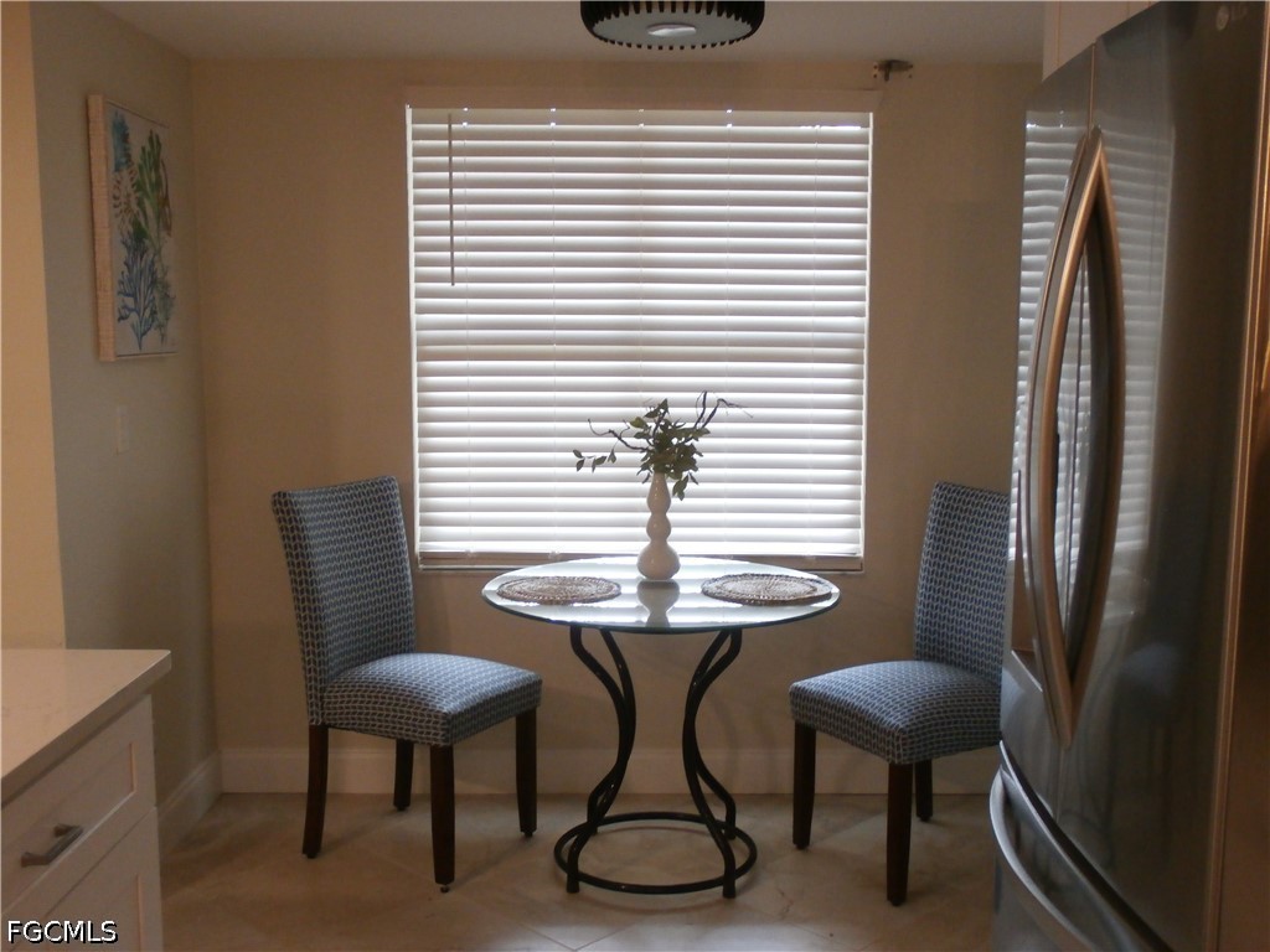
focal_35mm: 34
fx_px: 1247
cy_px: 476
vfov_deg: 41.8
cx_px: 635
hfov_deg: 54.0
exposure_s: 1/25
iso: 400
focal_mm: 6
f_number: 3.4
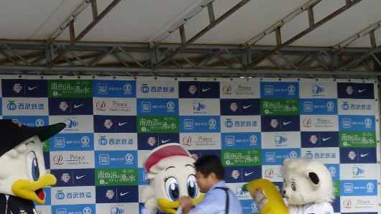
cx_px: 75
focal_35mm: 101
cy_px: 187
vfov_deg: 11.9
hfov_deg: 20.9
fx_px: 1020
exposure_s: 1/40
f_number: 4.3
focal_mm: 8.6
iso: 200
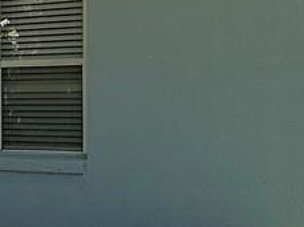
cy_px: 130
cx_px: -64
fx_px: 859
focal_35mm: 98
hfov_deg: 18.9
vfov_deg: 15.0
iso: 40
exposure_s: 1/895
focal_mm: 2.22
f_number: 2.2
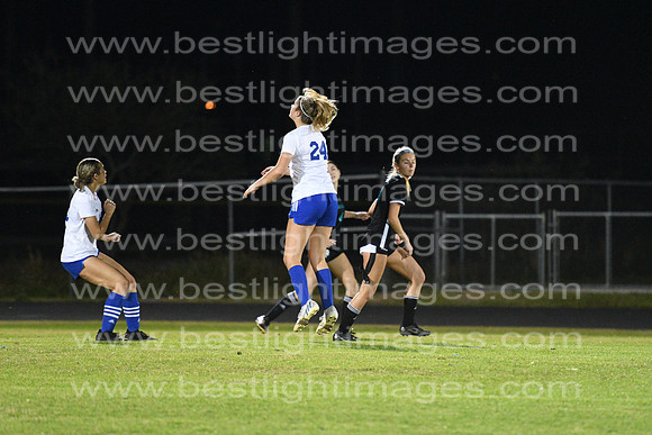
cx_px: 326
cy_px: 218
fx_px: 5298
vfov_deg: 4.7
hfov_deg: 7.0
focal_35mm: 292
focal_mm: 195
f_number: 2.8
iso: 7200
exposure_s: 1/800
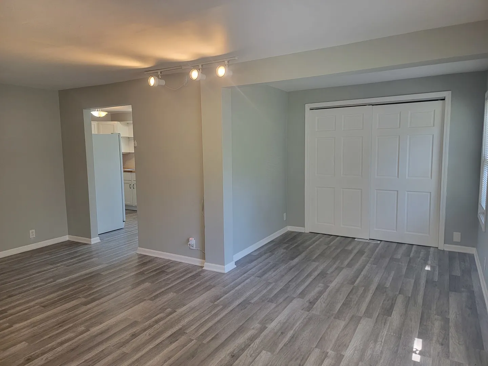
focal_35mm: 24
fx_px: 338
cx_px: 244
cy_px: 183
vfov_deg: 56.8
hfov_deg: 71.6
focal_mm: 6.7
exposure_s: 1/120
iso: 200
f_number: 1.8
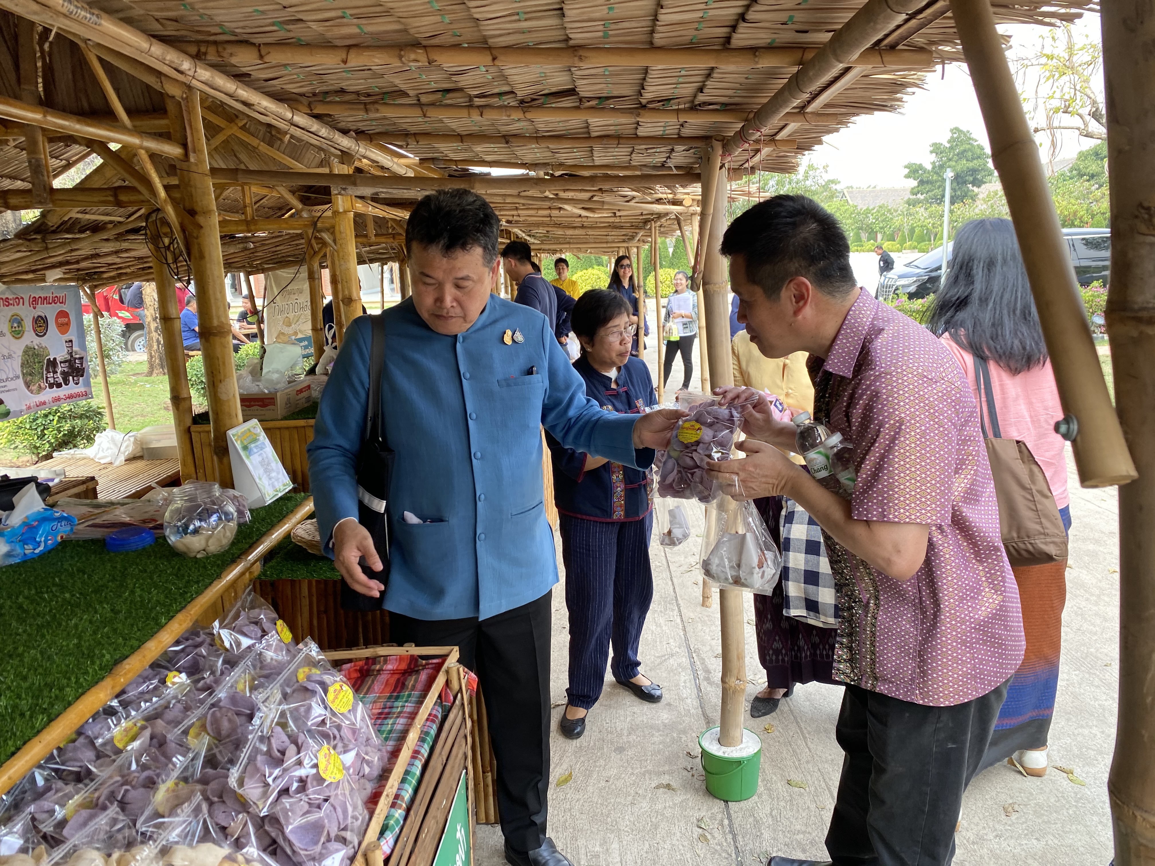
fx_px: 868
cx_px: 578
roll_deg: +3.5
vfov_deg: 53.1
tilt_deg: -12.2
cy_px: 433
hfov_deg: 67.3
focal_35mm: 26
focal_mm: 4.25
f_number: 1.8
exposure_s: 1/122
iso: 32
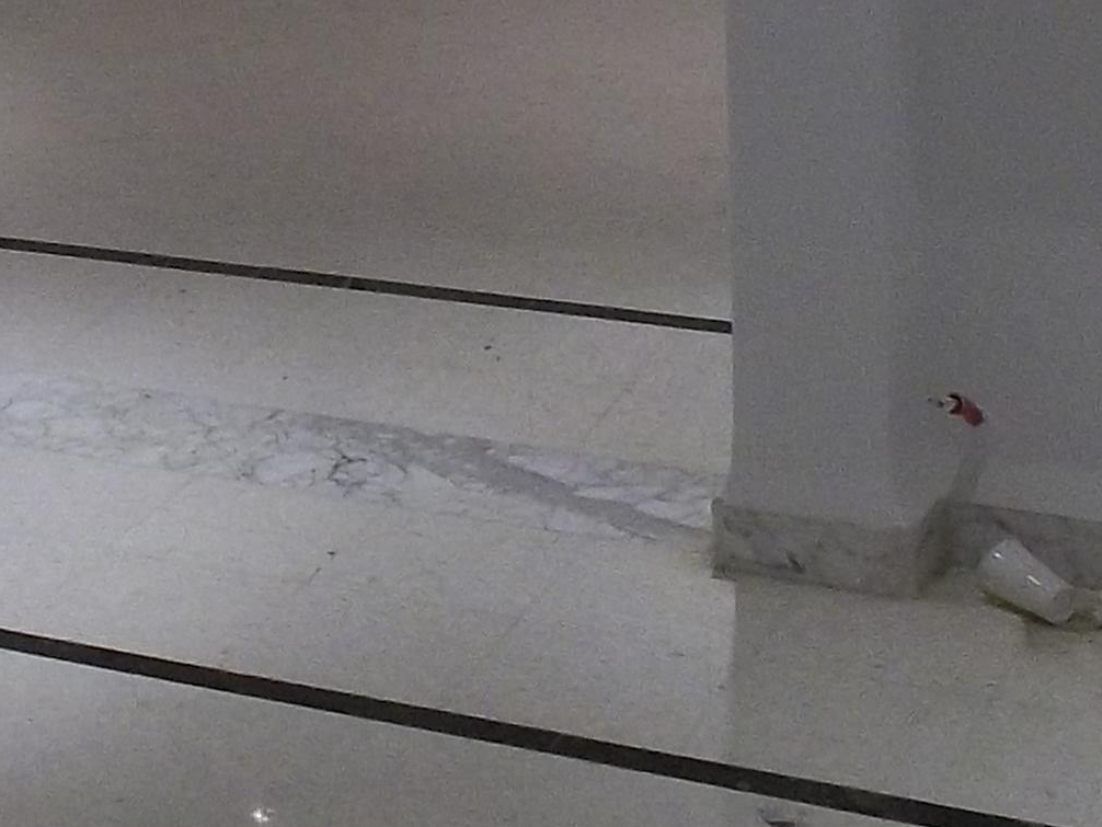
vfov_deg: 13.1
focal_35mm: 105
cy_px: -501
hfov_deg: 18.0
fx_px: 3343
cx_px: -128
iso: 160
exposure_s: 1/20
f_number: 3.3
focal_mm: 4.1
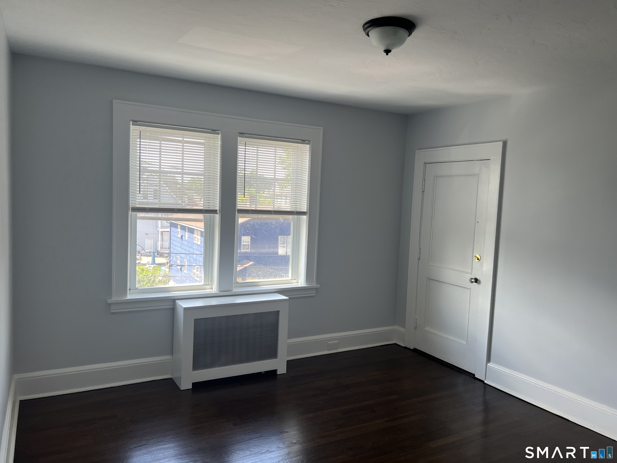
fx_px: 463
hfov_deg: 67.3
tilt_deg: -4.7
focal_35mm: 26
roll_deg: -2.4
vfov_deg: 53.1
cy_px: 232
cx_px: 308
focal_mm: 5.7
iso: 40
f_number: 1.5
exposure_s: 1/135
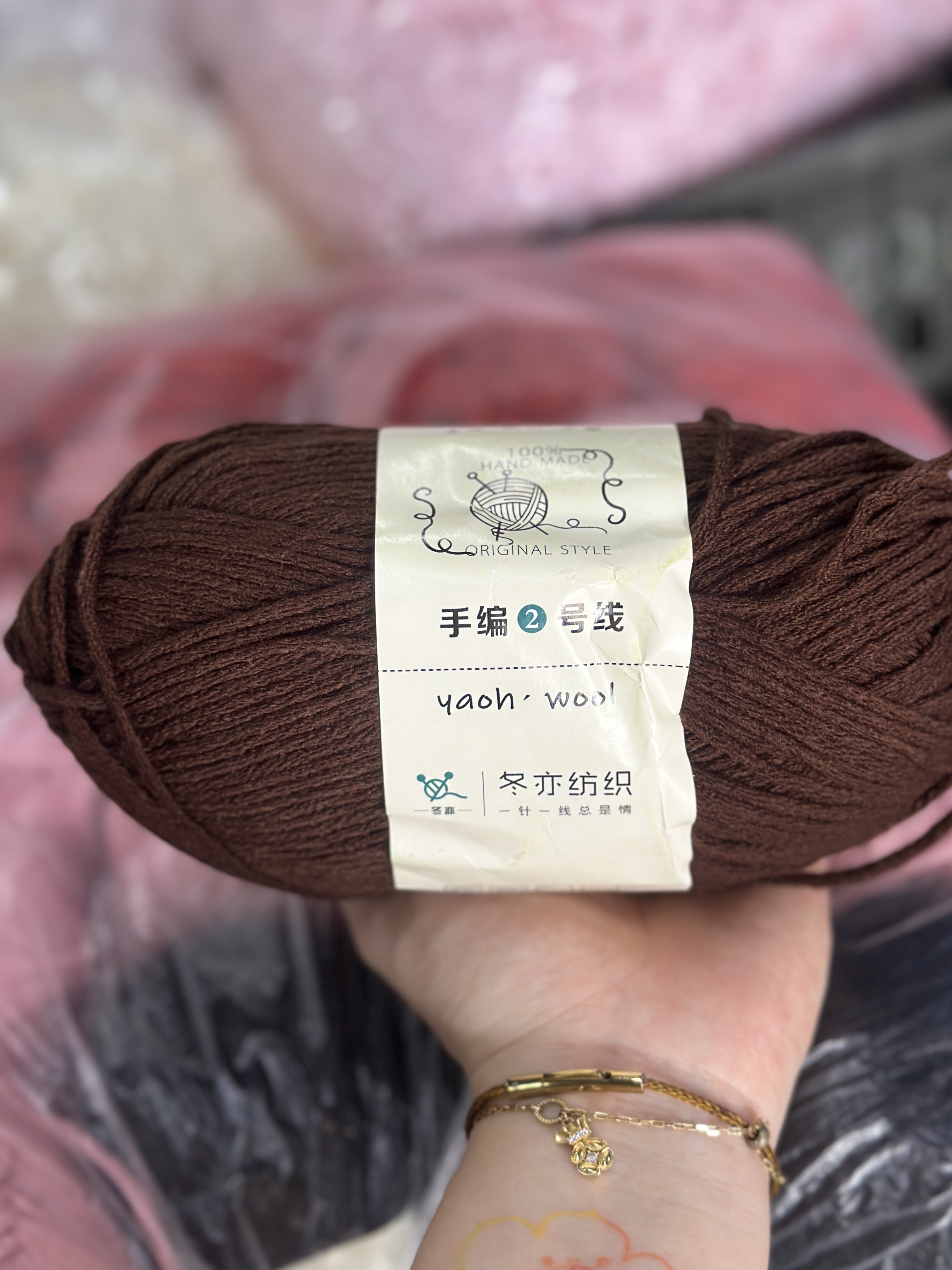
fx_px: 1980
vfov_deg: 35.5
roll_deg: +14.5
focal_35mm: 54
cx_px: 512
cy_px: 650
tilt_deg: -44.2
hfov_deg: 27.0
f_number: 1.78
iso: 125
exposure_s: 1/80
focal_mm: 6.86
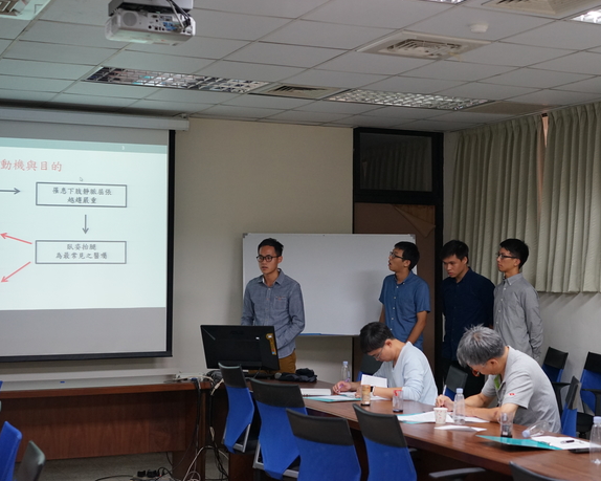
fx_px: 1120
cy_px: 239
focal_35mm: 63
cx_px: 362
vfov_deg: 24.2
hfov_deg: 29.9
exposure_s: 1/160
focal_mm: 55
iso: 1600
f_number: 4
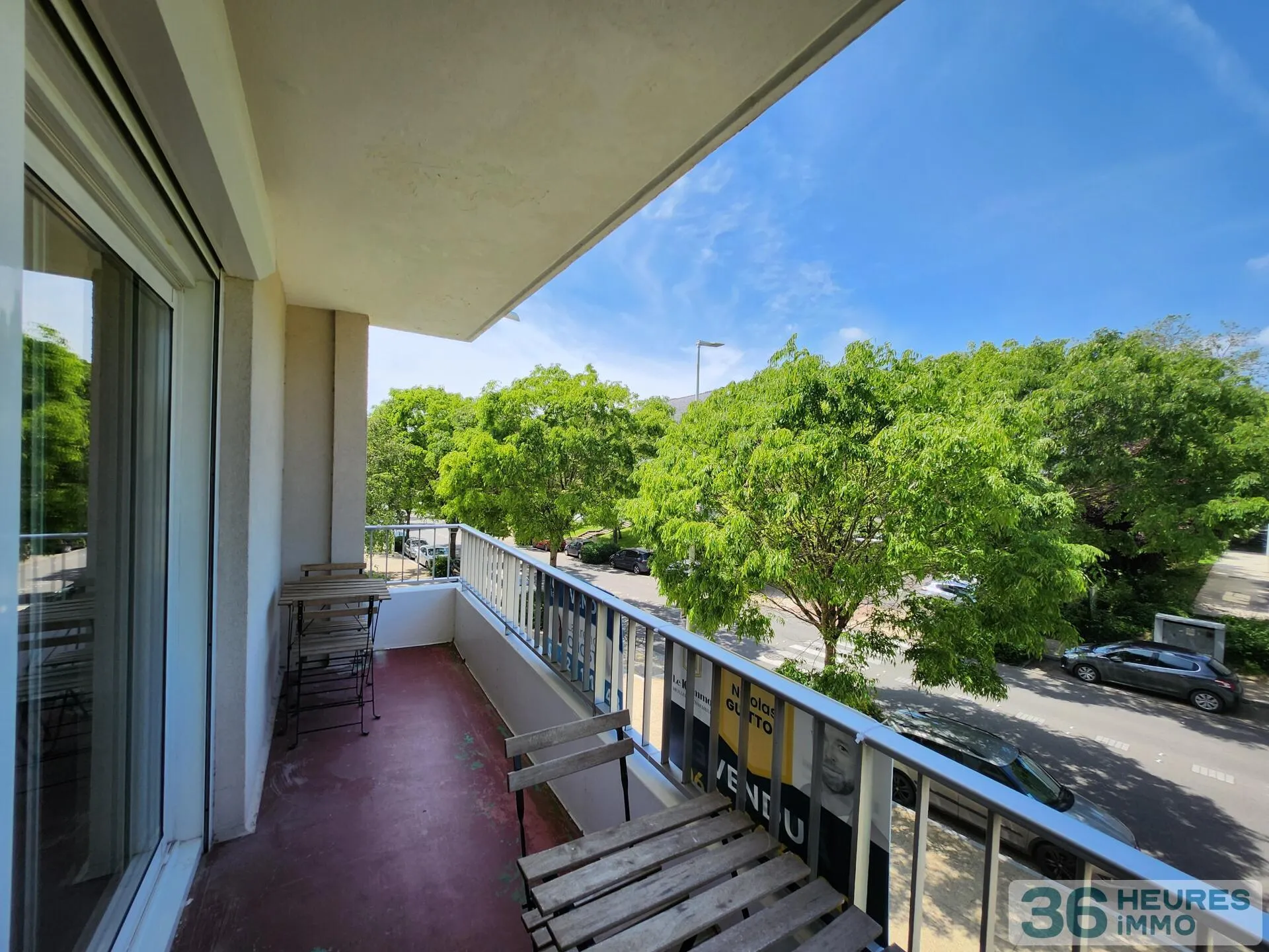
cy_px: 476
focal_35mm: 13
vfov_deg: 89.9
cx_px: 634
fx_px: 477
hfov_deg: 106.2
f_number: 2.2
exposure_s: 1/628
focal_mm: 1.74
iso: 32
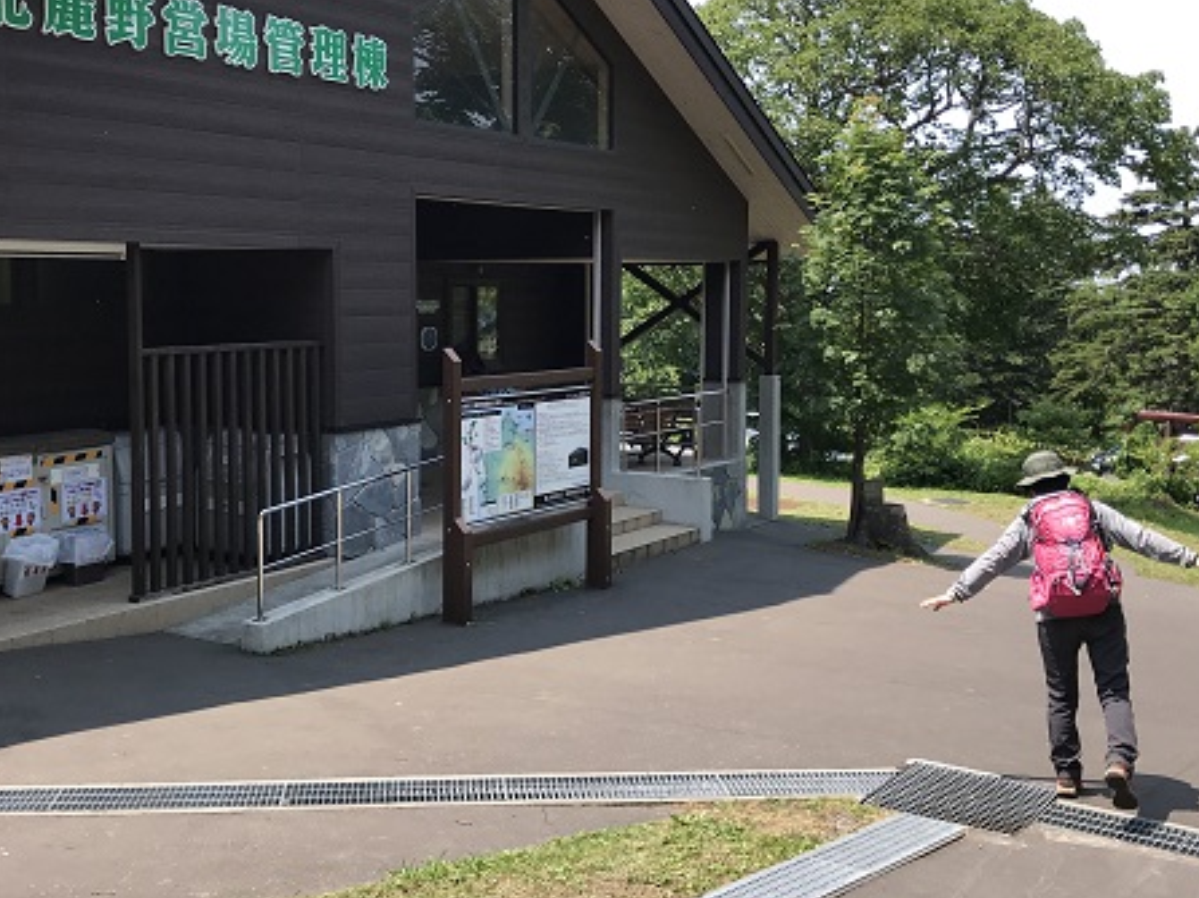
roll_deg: -0.2
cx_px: 539
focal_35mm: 42
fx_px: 1454
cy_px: 415
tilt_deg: -4.6
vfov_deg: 34.3
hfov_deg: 44.7
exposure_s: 1/921
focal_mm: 3.99
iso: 20
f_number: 1.8
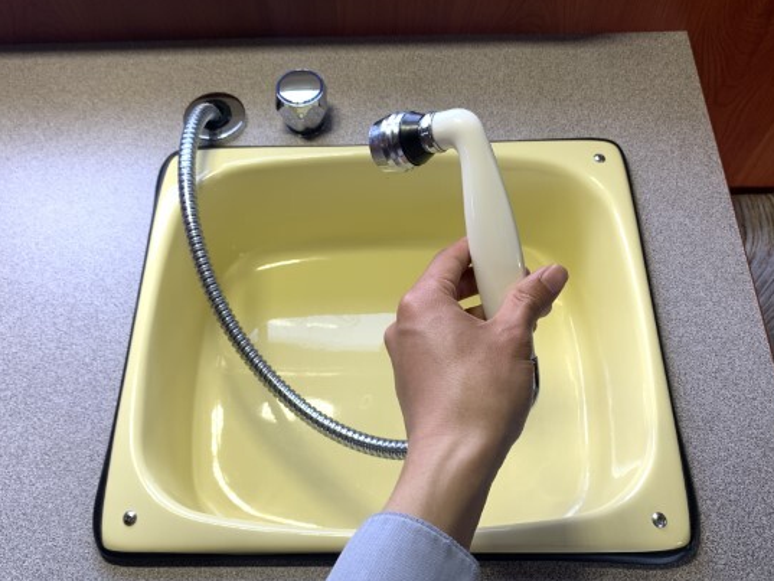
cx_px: 378
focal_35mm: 31
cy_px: 306
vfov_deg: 45.4
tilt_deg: -60.8
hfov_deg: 58.3
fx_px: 693
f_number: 1.8
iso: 80
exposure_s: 1/121
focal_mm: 4.25
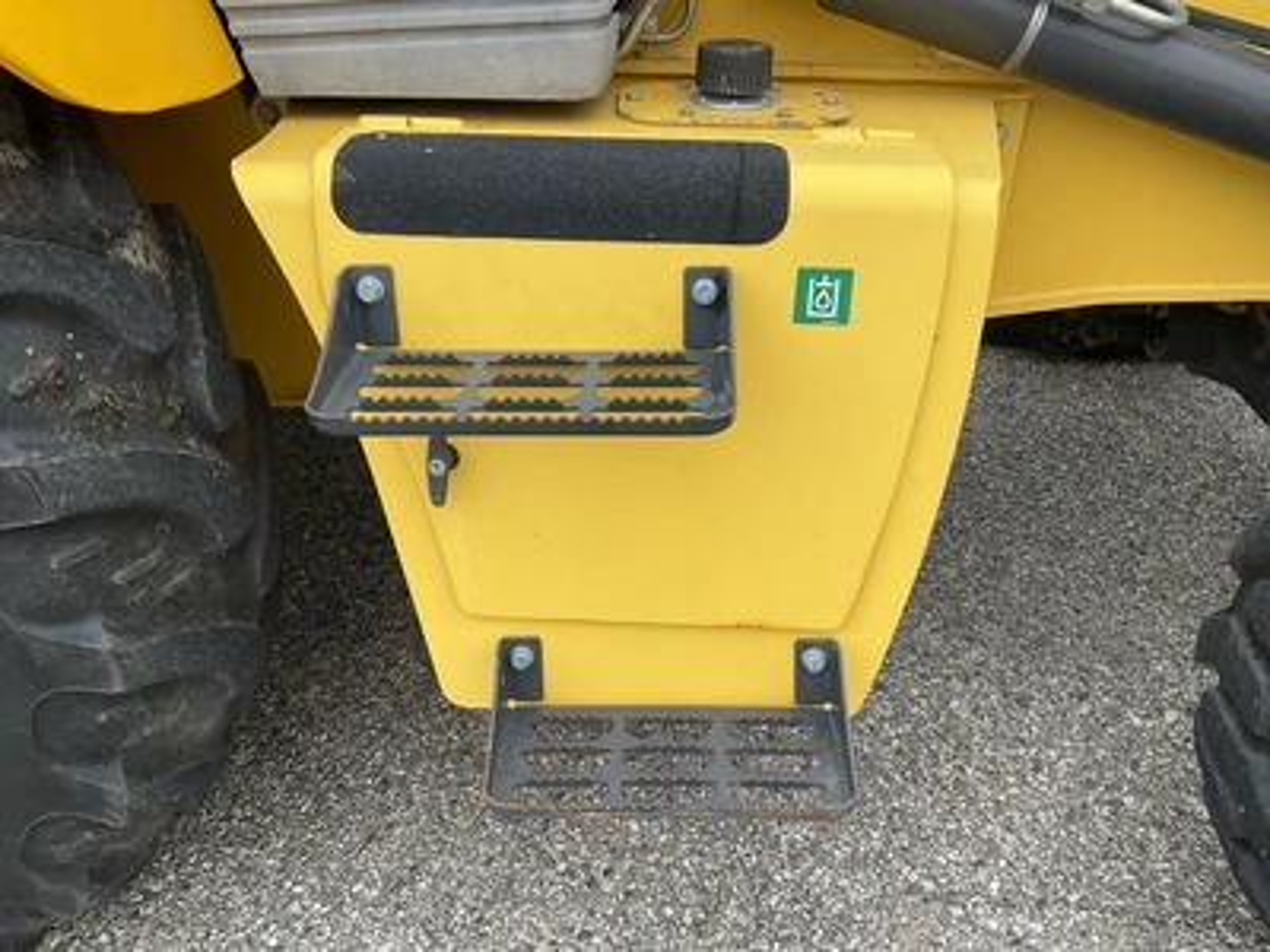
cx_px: 635
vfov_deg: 48.2
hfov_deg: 61.7
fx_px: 1064
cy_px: 476
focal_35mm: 29
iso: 25
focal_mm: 3
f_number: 1.8
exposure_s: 1/358
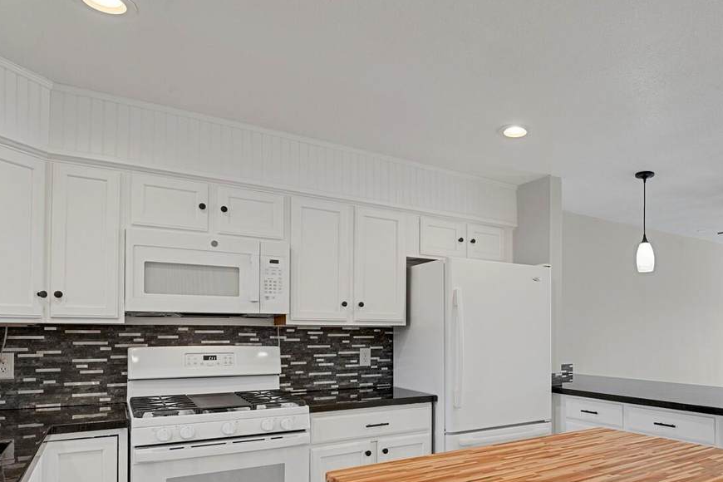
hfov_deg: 68.9
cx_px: 499
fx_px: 502
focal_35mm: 25
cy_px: 325
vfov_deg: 50.3
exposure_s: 1/1.25
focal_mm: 17
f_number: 8
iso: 250
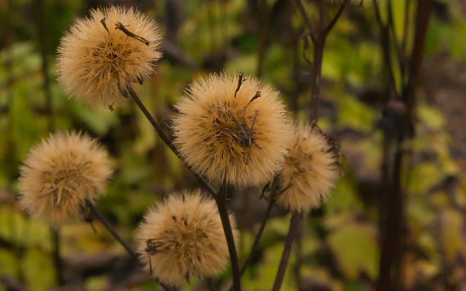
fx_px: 1610
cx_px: 232
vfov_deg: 10.3
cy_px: 136
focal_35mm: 127
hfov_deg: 16.5
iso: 3200
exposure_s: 1/200
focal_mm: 55
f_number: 11
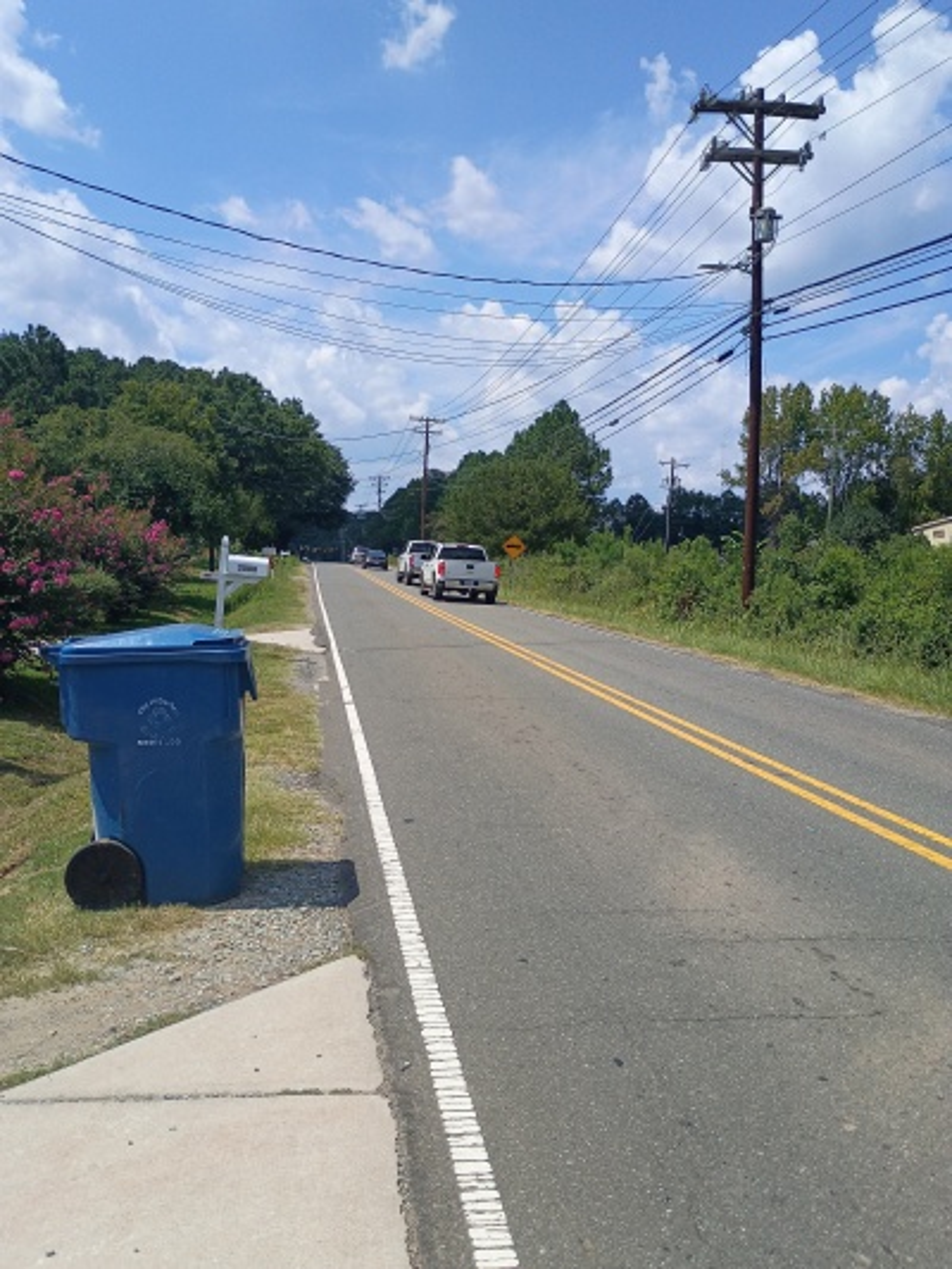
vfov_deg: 61.6
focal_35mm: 29
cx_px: 476
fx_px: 1063
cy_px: 634
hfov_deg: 48.2
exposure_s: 1/1634
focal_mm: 4.27
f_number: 1.8
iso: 105
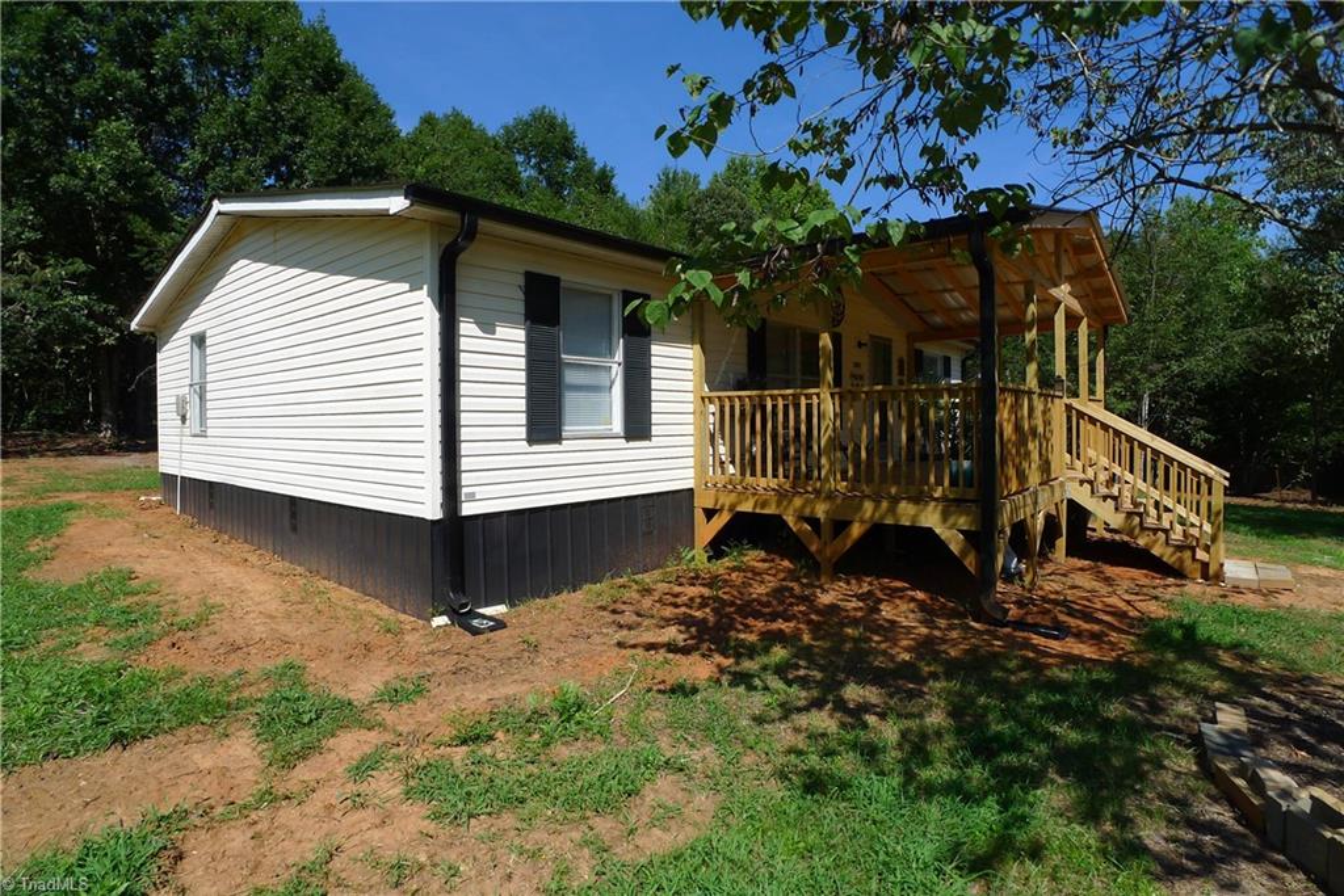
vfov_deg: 53.1
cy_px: 448
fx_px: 896
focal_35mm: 24
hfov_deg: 73.7
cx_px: 672
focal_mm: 5.1
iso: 80
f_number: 4
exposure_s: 1/800
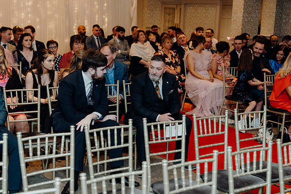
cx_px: 146
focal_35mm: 56
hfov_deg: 35.6
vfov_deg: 24.2
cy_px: 97
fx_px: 453
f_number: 3.5
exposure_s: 1/200
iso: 2500
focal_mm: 56
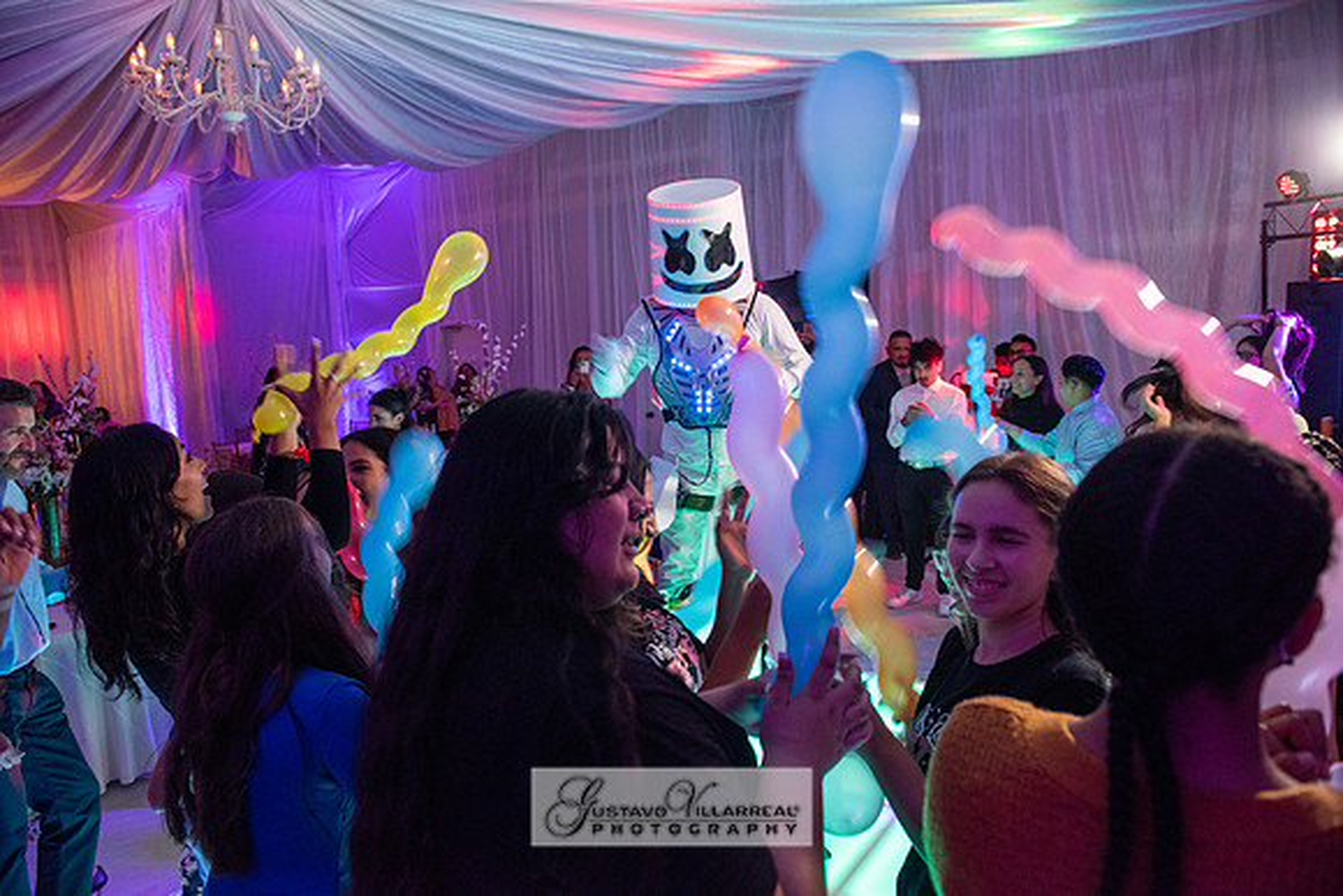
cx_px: 672
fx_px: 896
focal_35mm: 24
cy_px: 448
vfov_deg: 53.2
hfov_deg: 73.7
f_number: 4
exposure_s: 1/60
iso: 1250
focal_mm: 24
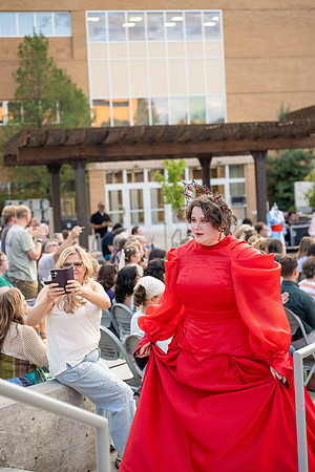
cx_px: 158
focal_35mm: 64
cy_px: 236
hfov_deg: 21.2
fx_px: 840
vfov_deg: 31.4
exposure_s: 1/800
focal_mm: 64
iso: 1250
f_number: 3.5
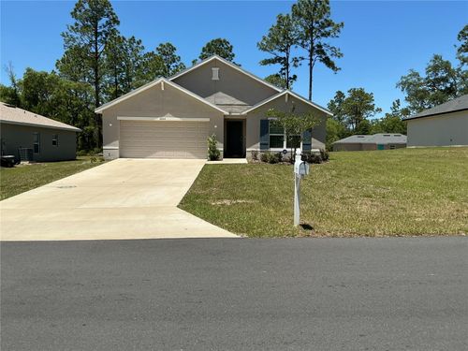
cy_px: 176
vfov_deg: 48.2
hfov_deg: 61.7
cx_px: 234
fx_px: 392
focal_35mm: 29
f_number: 1.8
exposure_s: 1/2538
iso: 25
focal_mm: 3
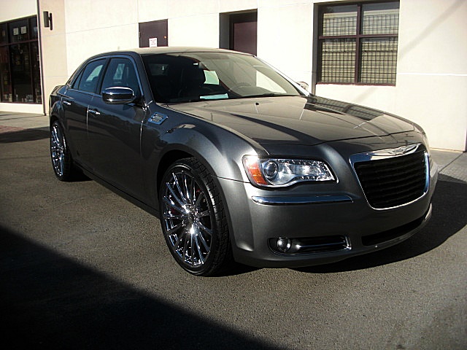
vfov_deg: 39.7
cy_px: 175
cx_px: 234
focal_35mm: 36
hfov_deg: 51.4
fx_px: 486
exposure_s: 1/800
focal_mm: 6.3
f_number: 2.8
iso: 50
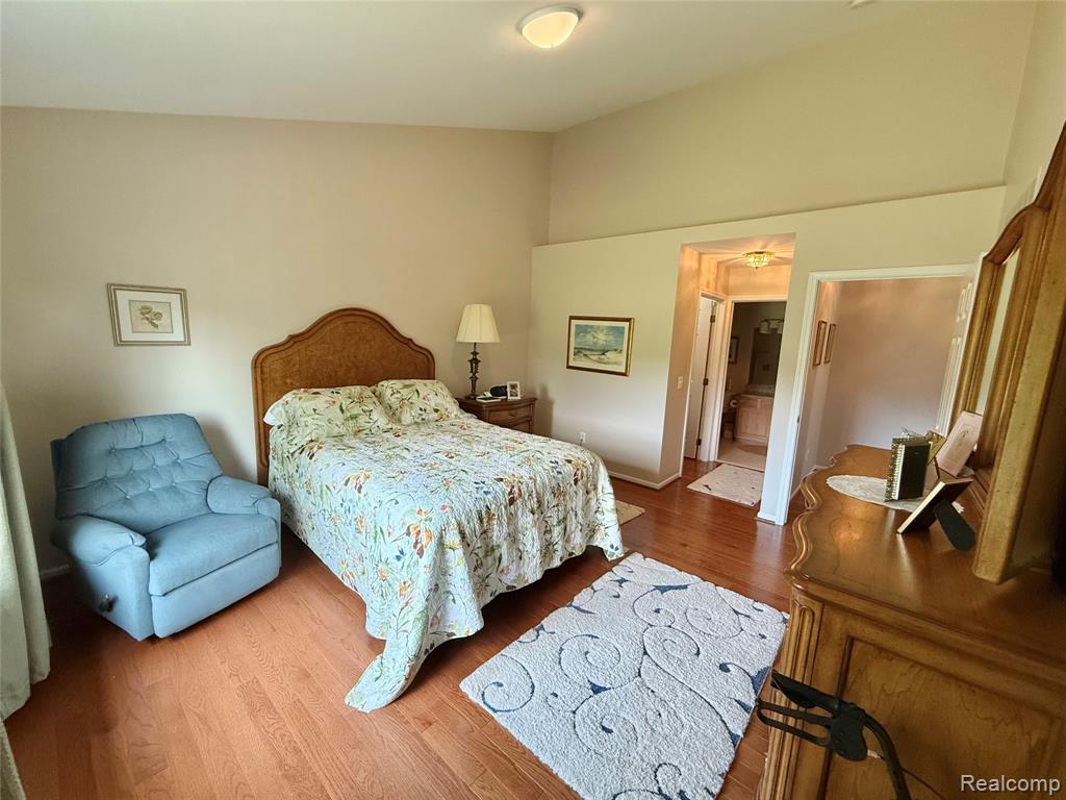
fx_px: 431
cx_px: 533
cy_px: 400
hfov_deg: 102.1
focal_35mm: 14
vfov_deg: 85.7
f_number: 2.2
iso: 320
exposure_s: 1/120
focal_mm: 2.22
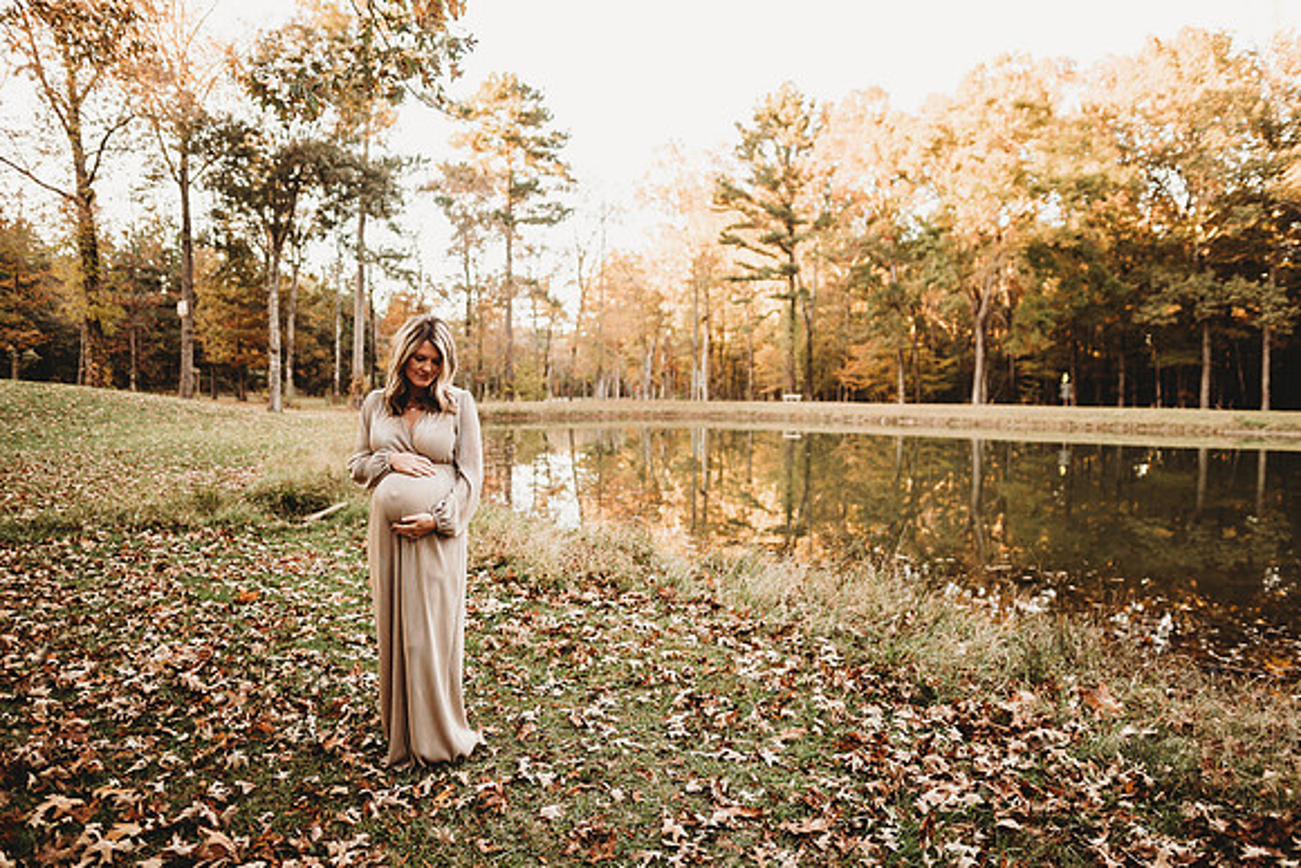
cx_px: 650
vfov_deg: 53.2
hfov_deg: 73.7
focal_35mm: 24
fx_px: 867
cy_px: 434
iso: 320
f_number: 2.2
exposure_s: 1/200
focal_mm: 24
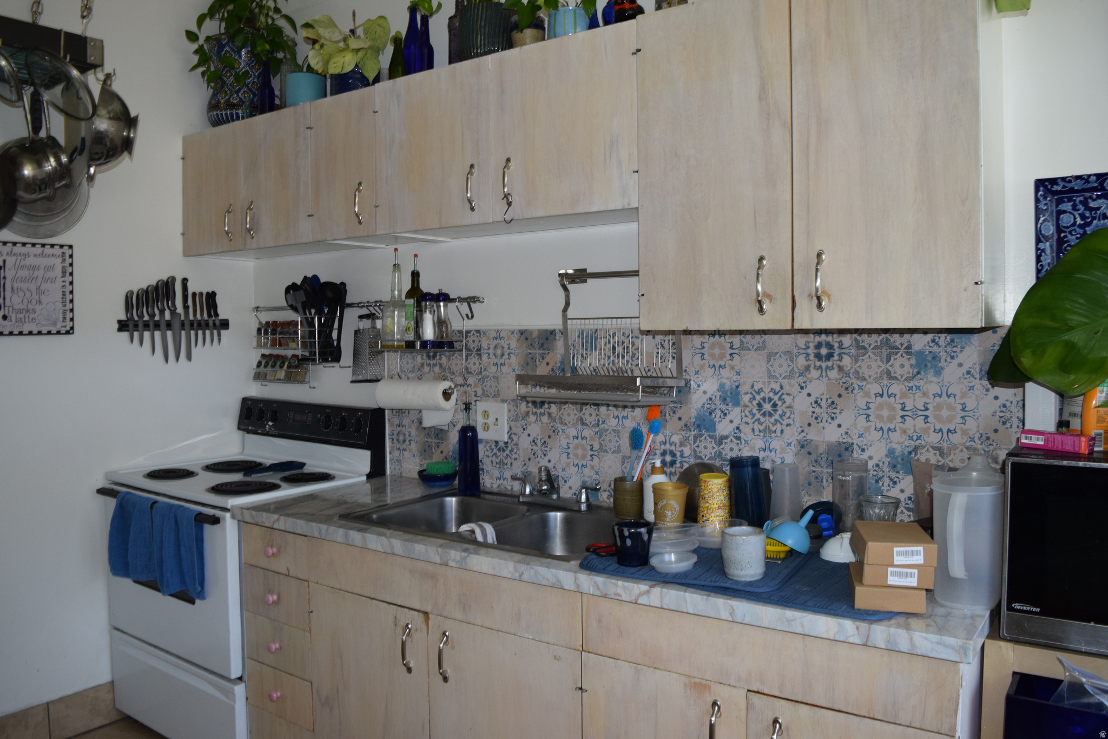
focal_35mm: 27
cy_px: 370
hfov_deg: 67.4
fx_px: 831
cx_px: 554
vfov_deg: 47.9
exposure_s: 1/80
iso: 800
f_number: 4.5
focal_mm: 18
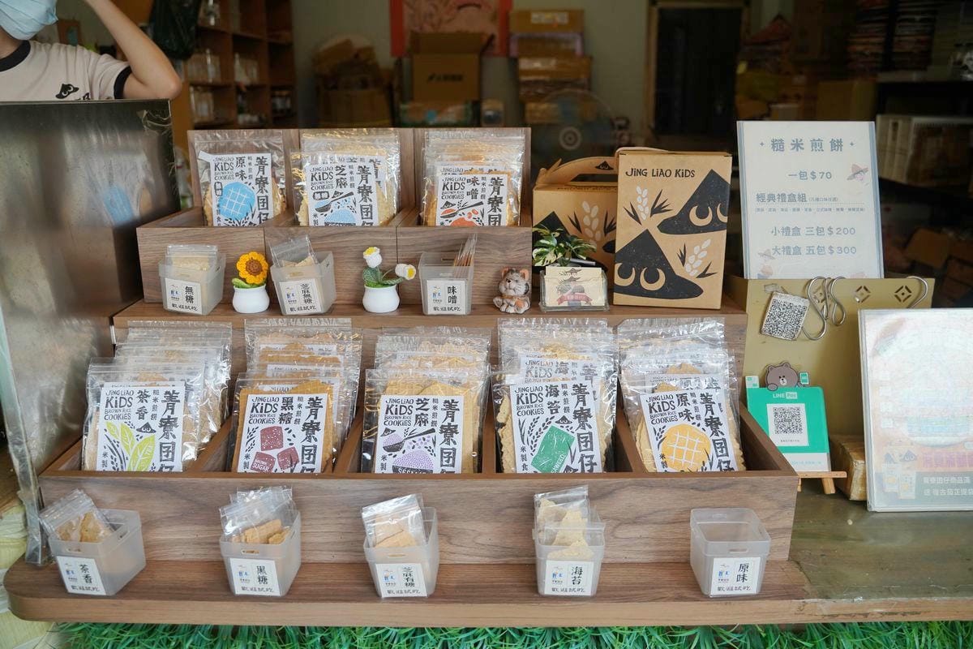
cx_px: 486
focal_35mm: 28
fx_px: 757
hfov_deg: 65.5
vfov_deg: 46.4
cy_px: 324
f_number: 4
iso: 500
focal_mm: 28
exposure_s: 1/160
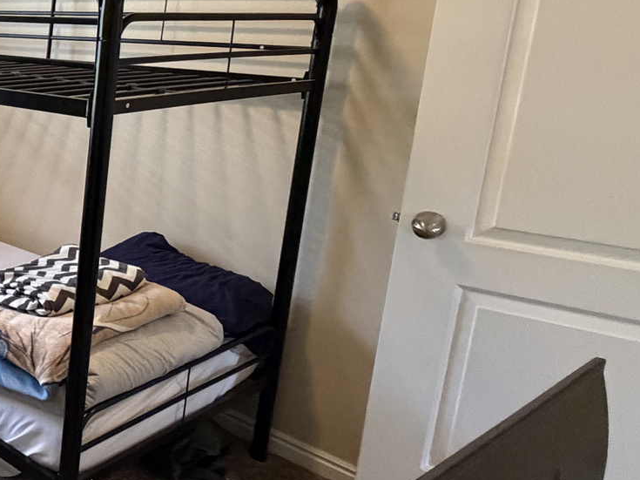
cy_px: 157
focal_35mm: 39
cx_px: -193
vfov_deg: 36.4
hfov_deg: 34.1
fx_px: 721
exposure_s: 1/60
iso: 640
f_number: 2.2
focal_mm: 2.22
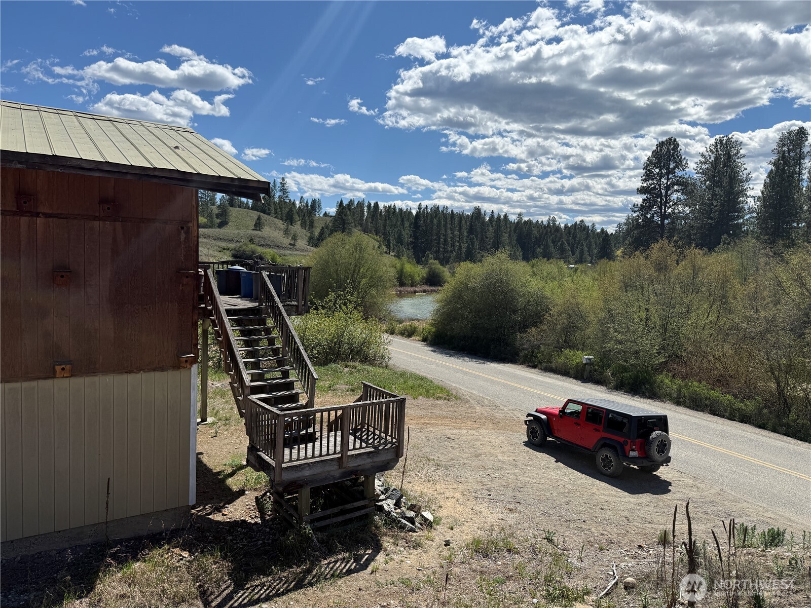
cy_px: 304
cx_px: 406
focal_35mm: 24
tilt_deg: -4.1
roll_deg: -2.0
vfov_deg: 56.8
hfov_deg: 71.6
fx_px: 562
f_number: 1.78
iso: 80
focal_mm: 6.76
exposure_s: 1/7353
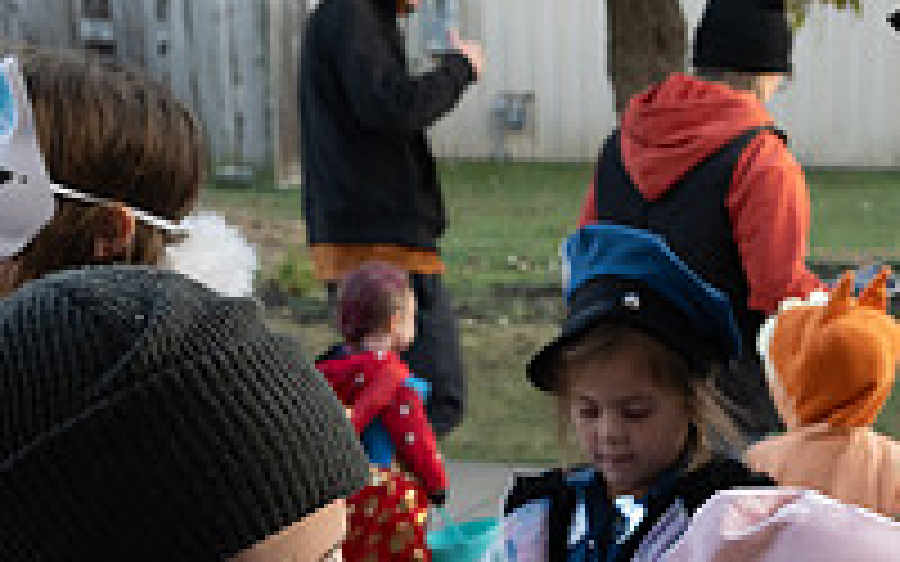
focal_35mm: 90
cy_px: 799
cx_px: 879
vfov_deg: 13.8
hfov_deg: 22.3
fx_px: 2208
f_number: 5
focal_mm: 24
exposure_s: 1/160
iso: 500
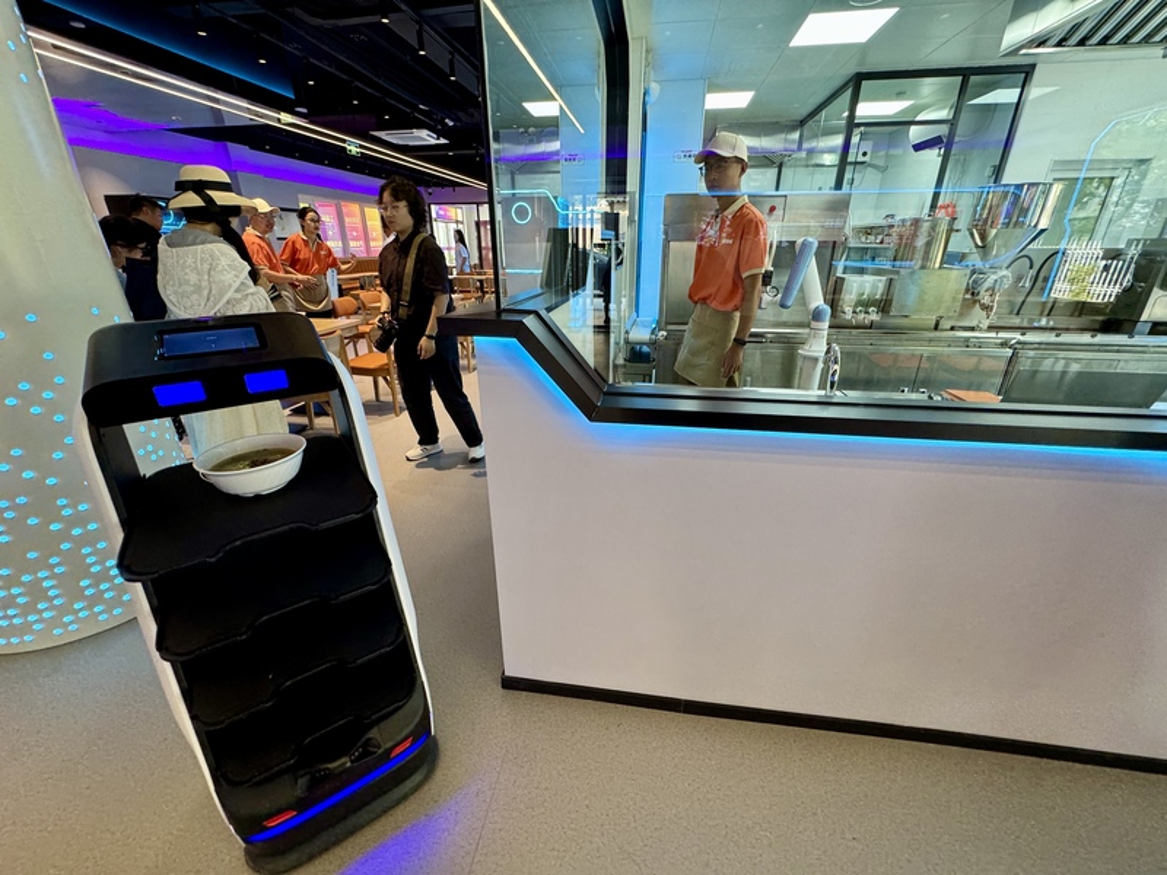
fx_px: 472
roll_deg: -1.1
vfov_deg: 85.7
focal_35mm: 14
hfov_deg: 102.1
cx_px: 584
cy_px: 438
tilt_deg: -20.3
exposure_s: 1/100
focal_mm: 2.22
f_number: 2.2
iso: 160
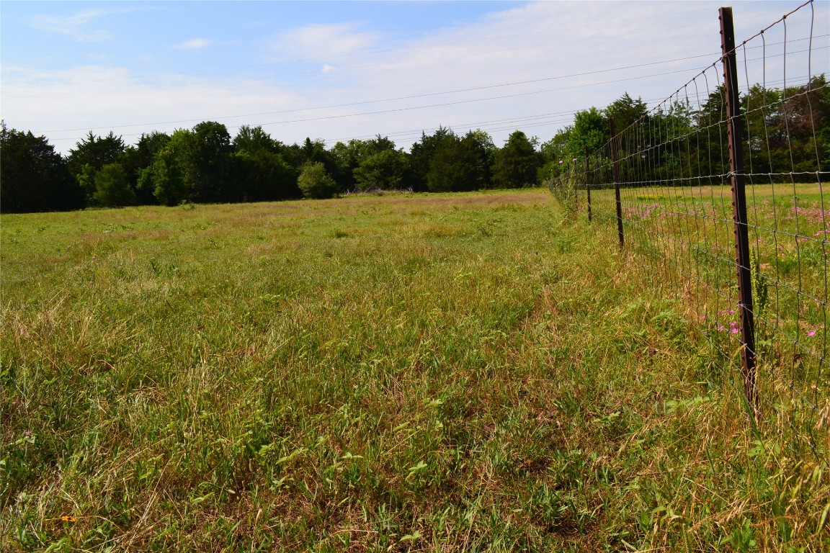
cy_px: 276
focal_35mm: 27
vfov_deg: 47.9
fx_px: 622
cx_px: 415
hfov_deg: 67.4
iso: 400
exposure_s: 1/500
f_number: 11
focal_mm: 18
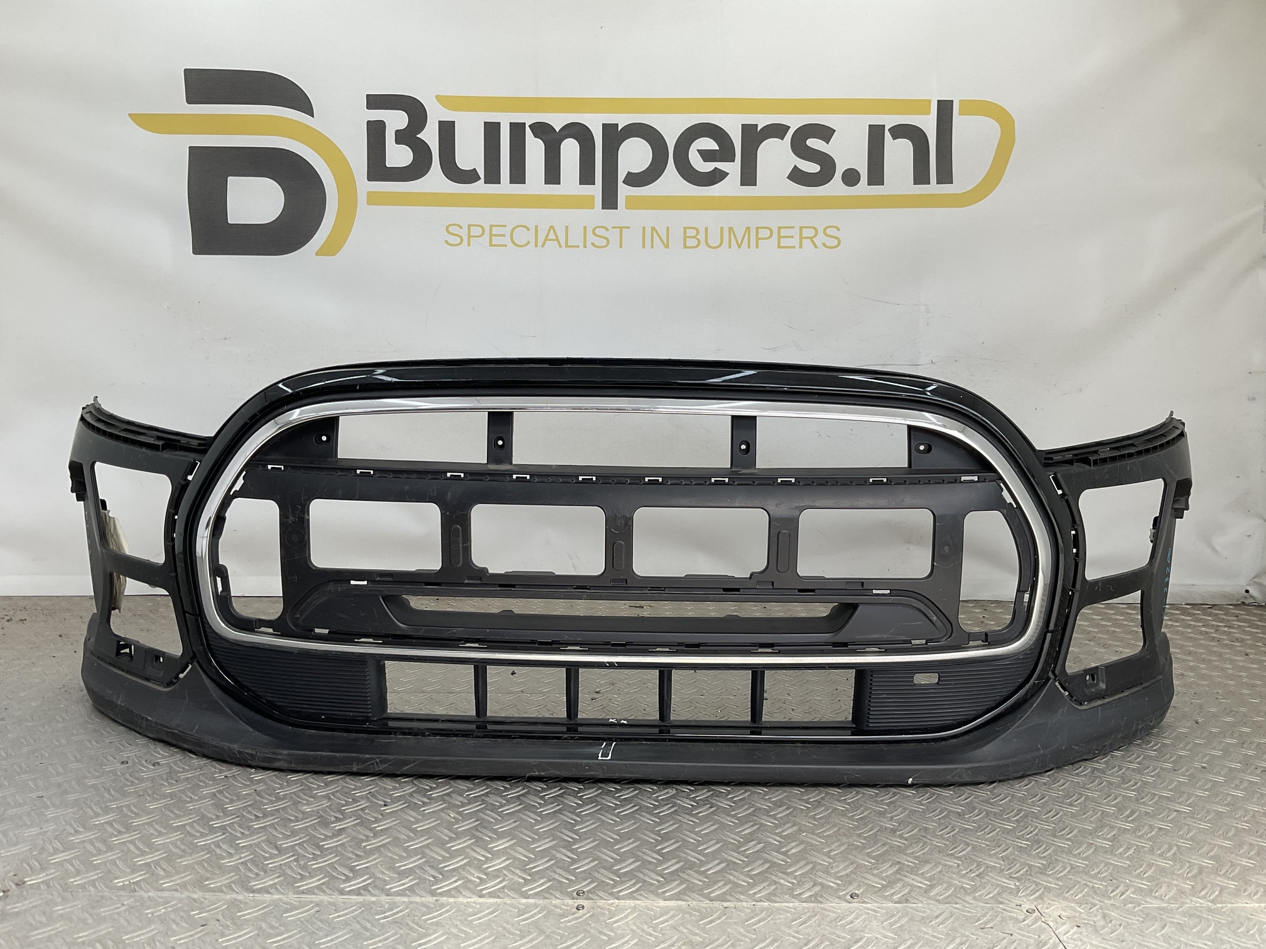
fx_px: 1061
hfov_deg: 61.7
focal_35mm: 29
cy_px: 474
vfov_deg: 48.2
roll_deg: -2.2
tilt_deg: -7.6
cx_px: 633
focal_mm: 3
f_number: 1.8
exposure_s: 1/231
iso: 16
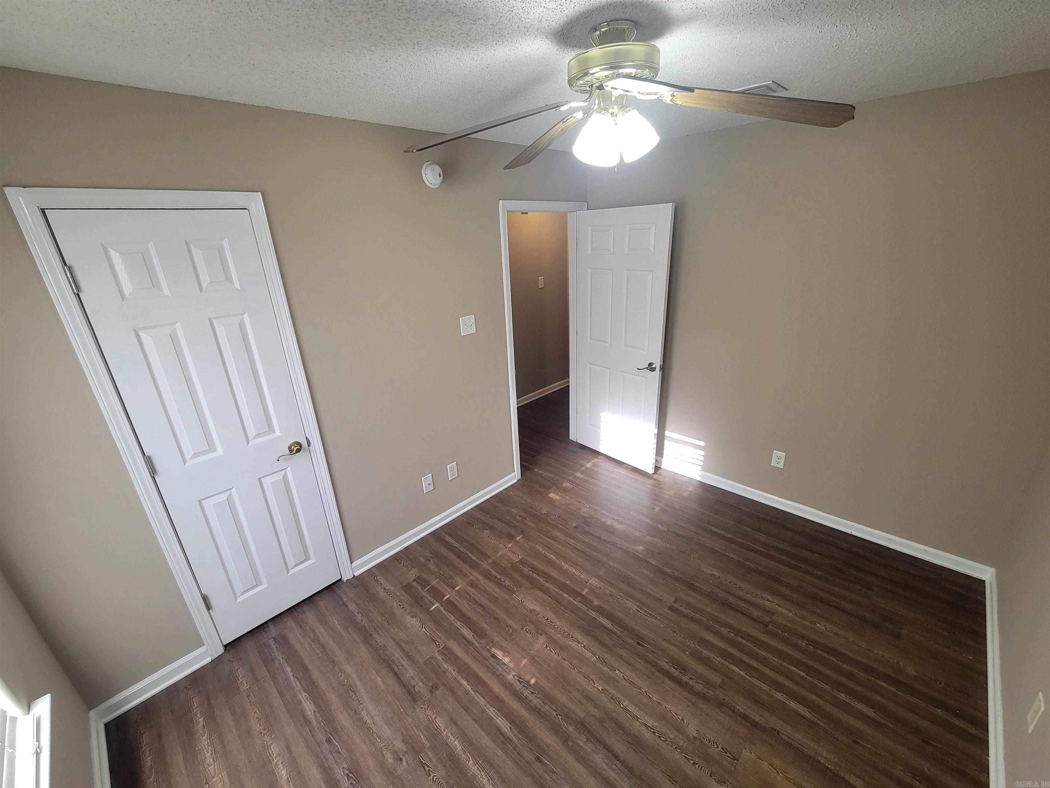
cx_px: 525
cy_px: 394
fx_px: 394
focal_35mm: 13
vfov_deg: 89.9
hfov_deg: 106.2
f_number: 2.2
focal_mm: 2.2
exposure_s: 1/60
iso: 160
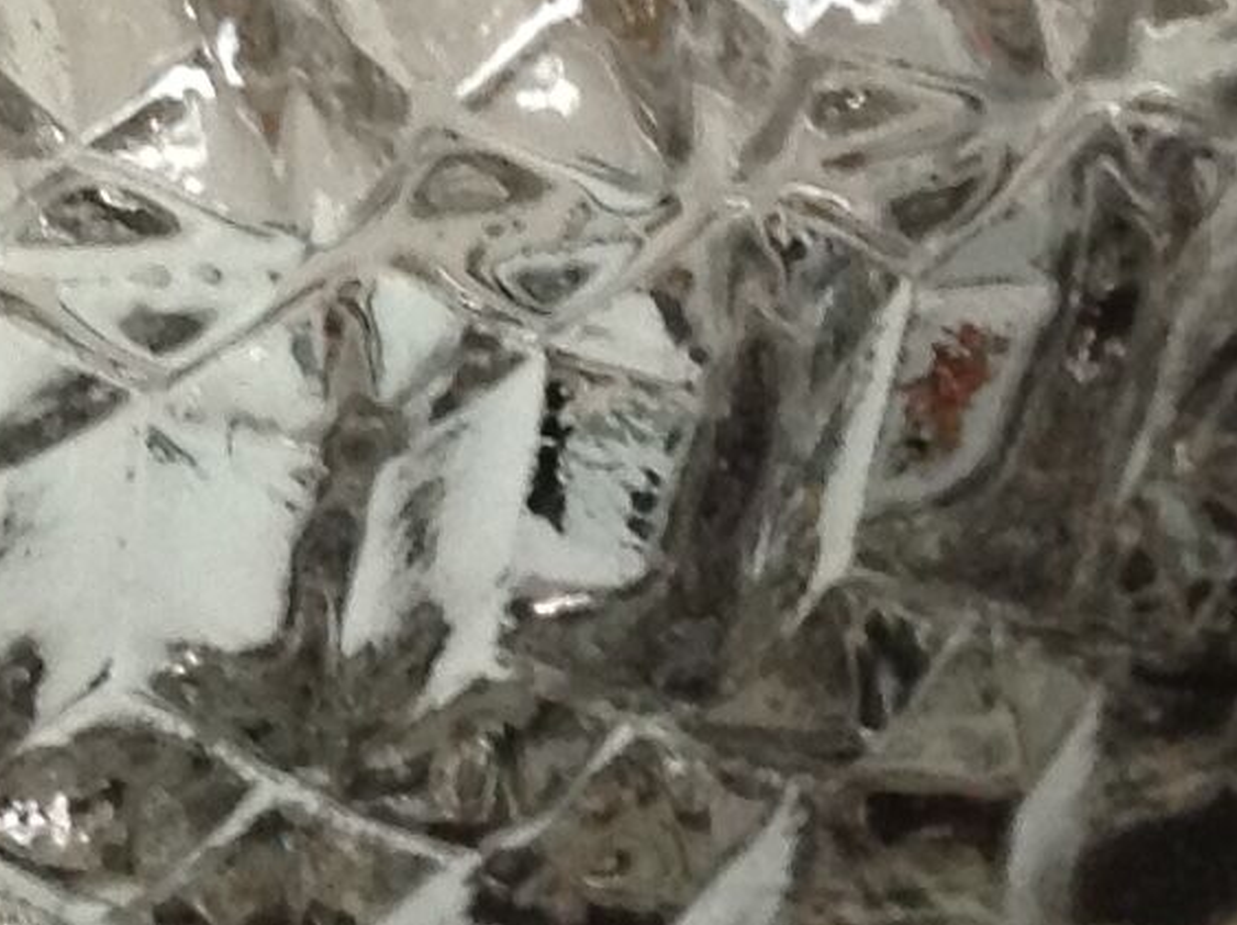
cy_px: 79
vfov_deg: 9.2
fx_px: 5747
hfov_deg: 12.0
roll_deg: -1.0
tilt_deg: -39.9
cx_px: -345
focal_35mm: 161
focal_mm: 4.28
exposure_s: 1/15
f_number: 2.4
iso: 200
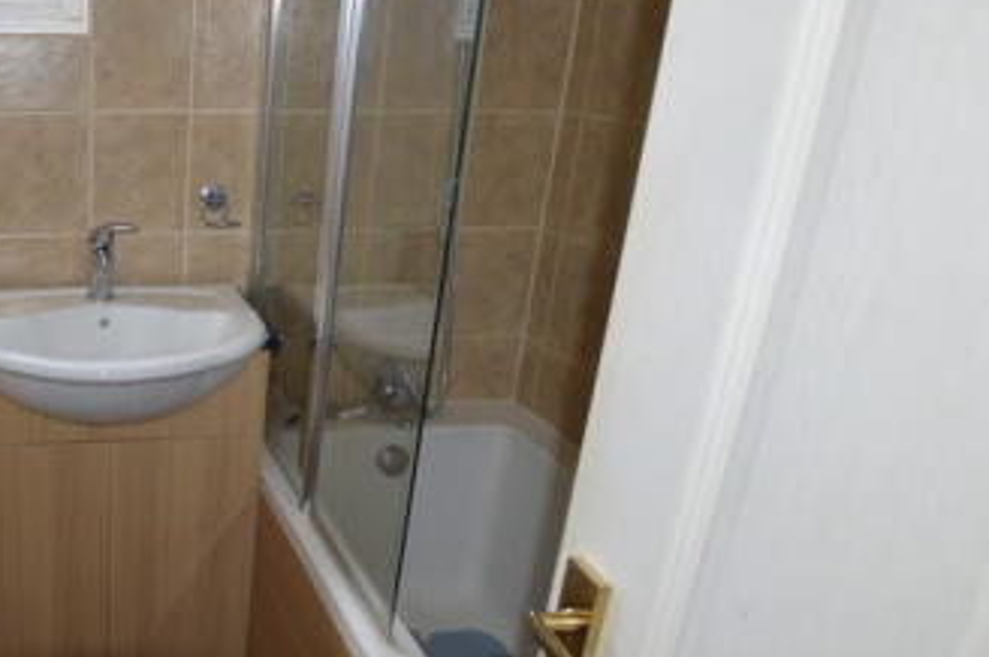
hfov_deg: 53.1
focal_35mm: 30
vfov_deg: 43.5
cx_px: 72
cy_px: 353
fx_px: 823
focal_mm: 10
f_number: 4
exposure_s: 1/100
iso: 400
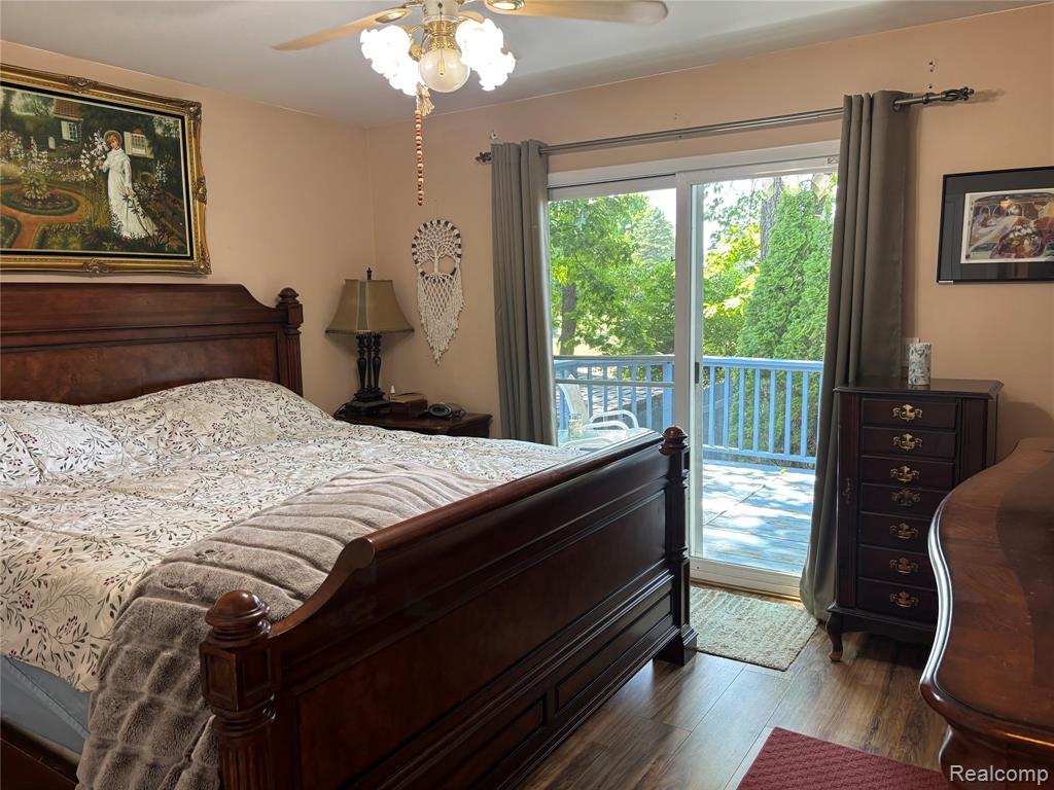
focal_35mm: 26
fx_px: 792
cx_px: 527
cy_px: 395
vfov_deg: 53.1
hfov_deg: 67.3
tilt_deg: -7.5
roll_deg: +0.9
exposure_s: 1/60
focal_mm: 5.96
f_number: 1.6
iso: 100
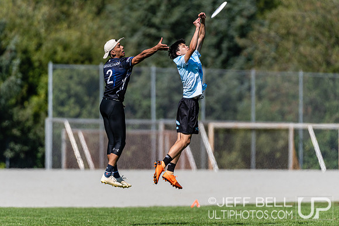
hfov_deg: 3.0
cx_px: 193
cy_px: 107
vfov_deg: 2.0
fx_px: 6449
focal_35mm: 685
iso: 100
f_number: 4
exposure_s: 1/1600
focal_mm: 400
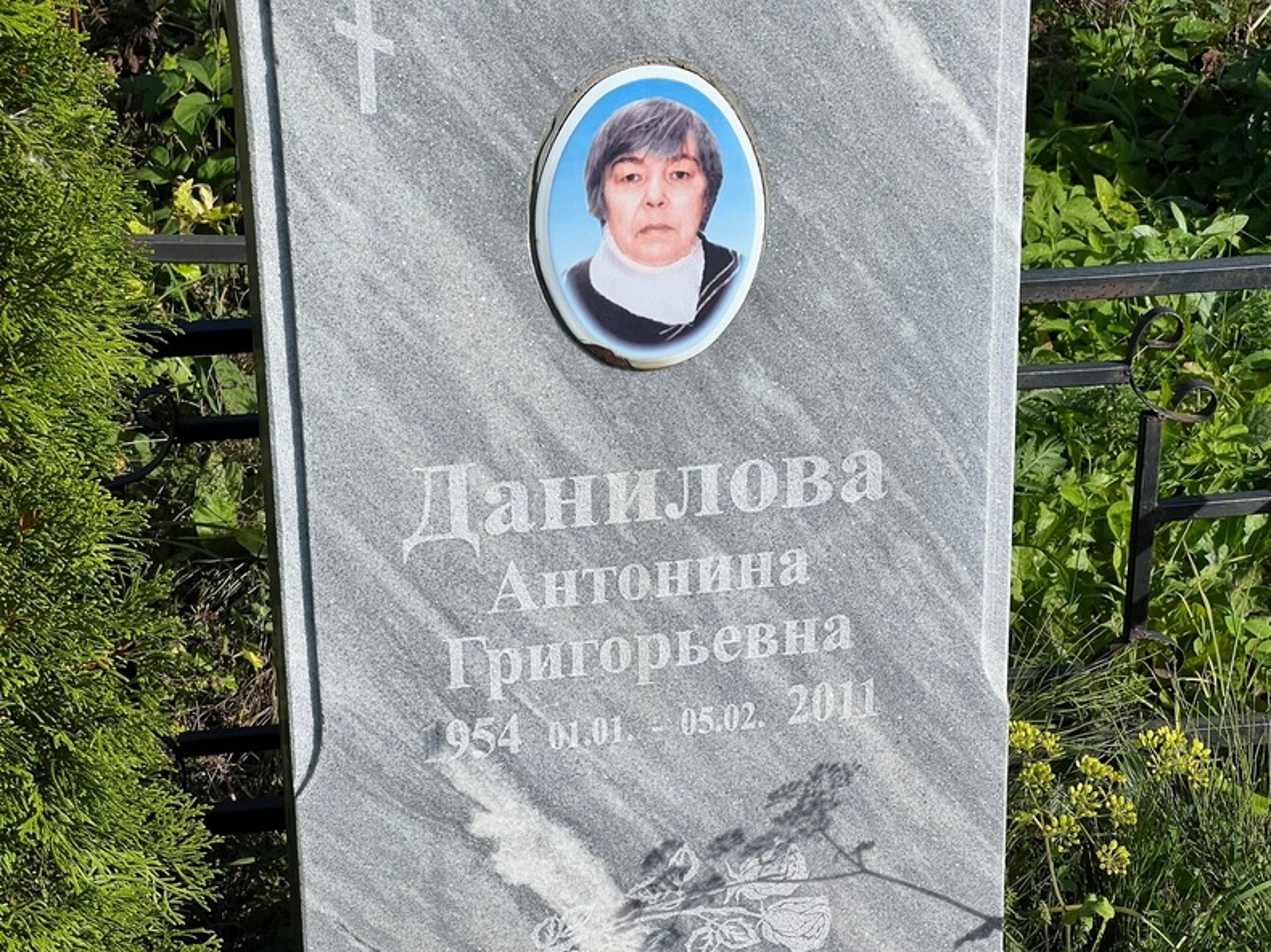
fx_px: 2863
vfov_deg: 18.9
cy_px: 481
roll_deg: -0.6
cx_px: 636
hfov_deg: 25.0
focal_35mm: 78
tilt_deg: -22.4
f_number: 2.8
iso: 32
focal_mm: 9
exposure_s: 1/1309
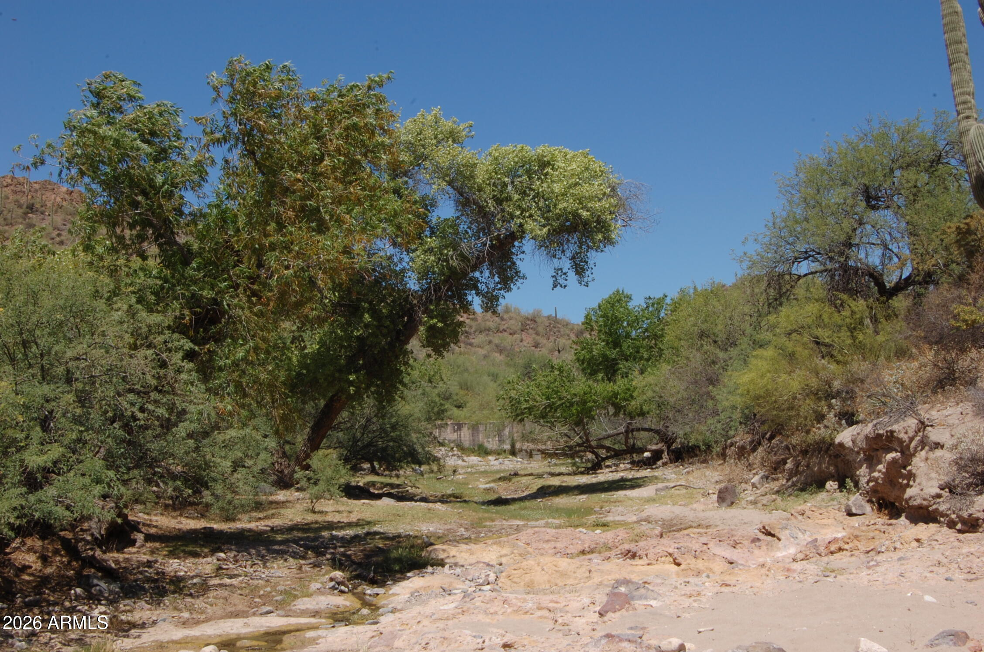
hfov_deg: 46.5
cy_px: 326
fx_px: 1146
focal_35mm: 42
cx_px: 492
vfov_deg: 31.8
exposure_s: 1/60
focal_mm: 28
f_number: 18
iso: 200
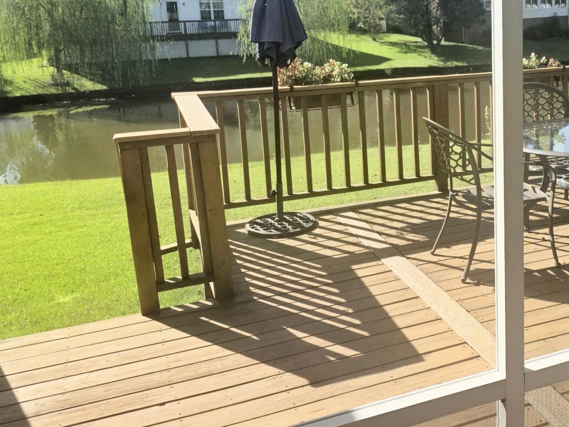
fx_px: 740
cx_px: 479
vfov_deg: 31.9
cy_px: 138
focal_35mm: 45
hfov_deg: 39.9
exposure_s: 1/2790
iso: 80
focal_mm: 6.3
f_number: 1.7
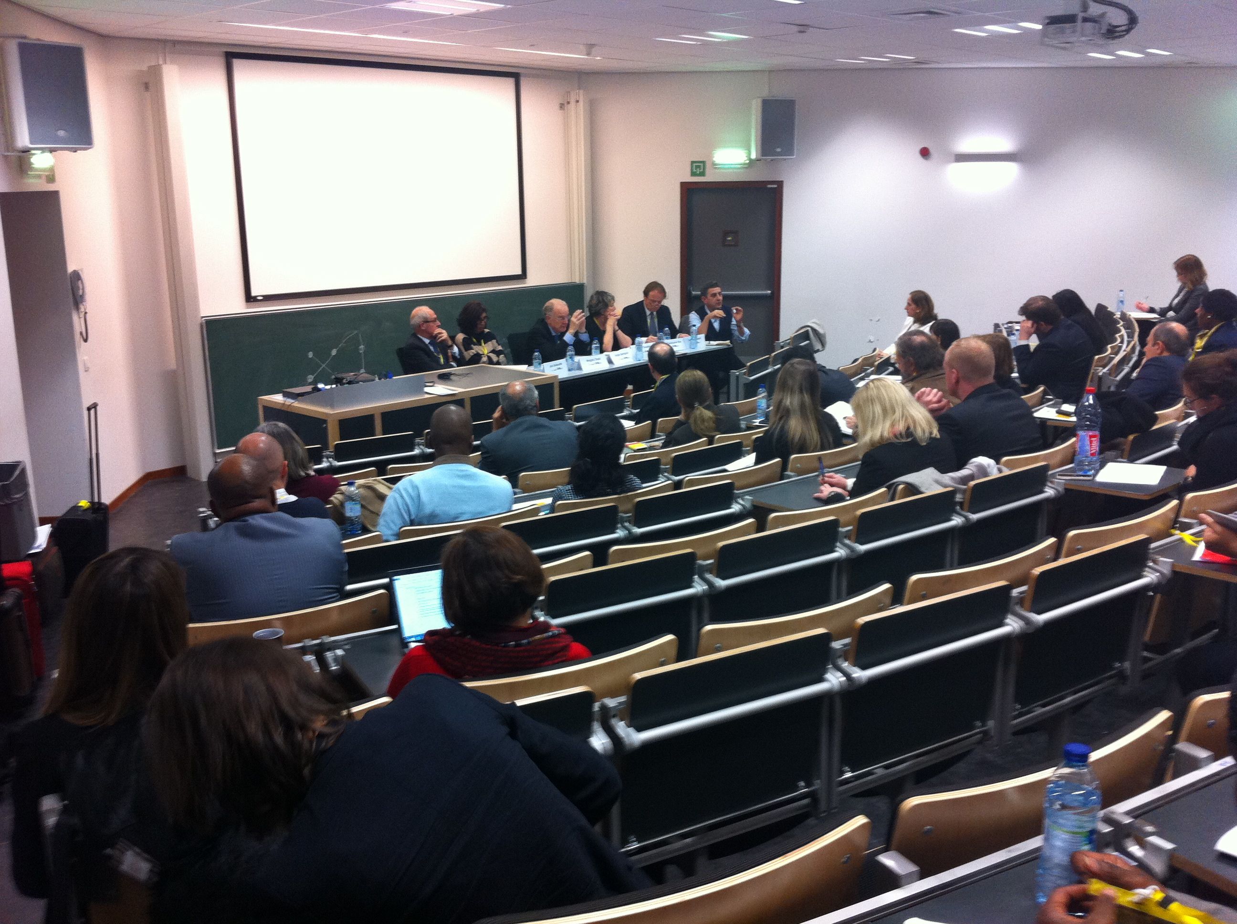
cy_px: 462
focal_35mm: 35
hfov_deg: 52.7
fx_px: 1249
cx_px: 618
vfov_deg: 40.6
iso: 125
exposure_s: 1/15
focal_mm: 3.85
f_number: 2.8
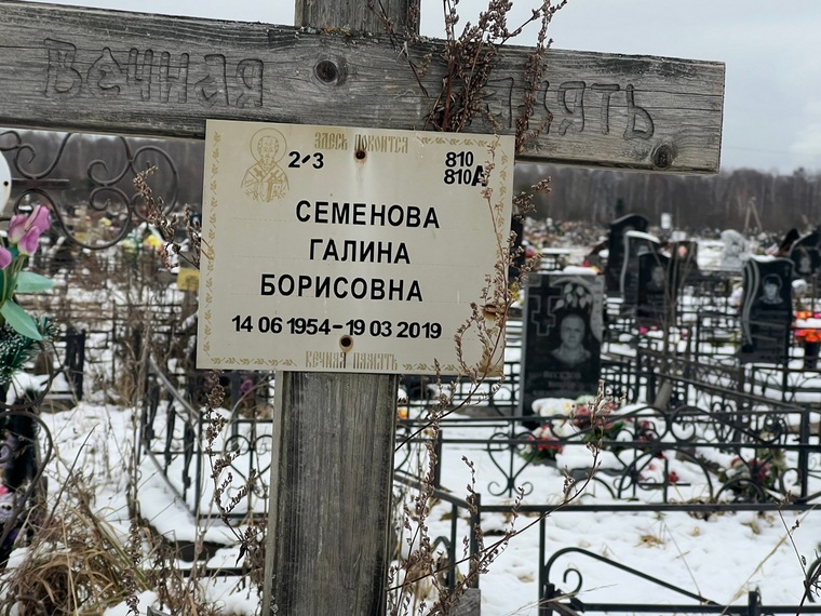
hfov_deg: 24.1
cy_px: 293
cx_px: 398
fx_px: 1921
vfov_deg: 18.2
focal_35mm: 81
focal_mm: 9
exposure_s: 1/99
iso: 50
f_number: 2.8
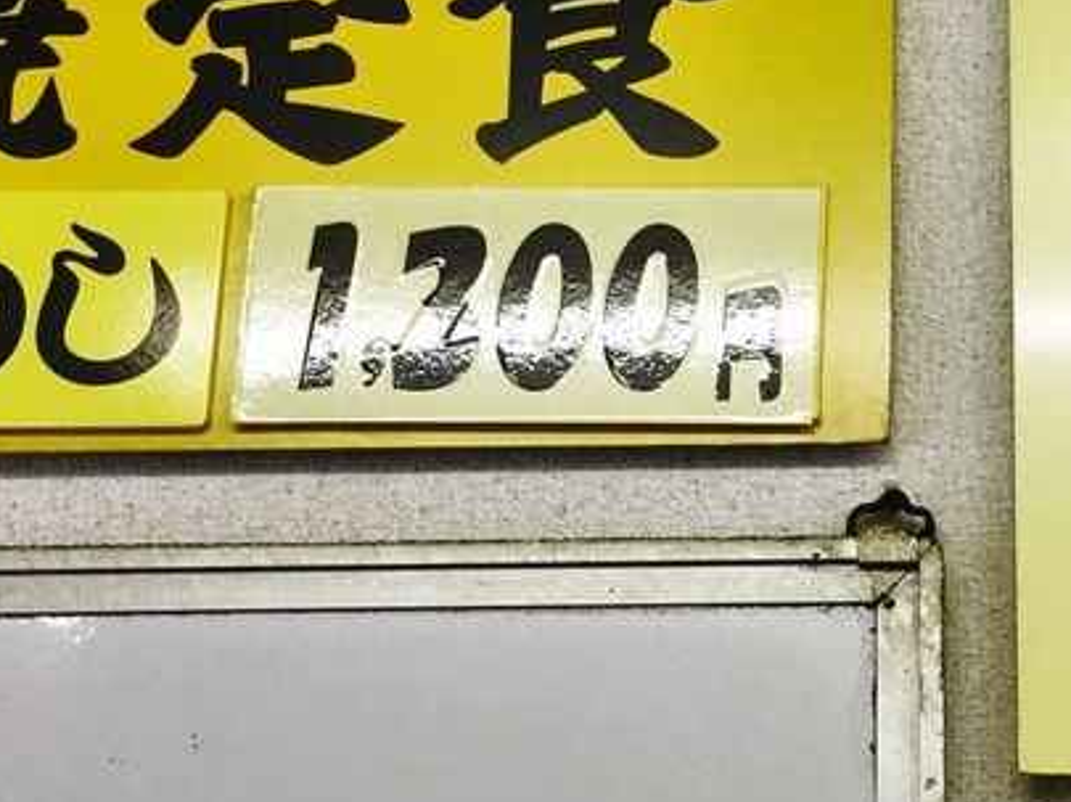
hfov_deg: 22.2
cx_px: 965
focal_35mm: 86
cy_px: 421
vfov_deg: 17.1
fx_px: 2658
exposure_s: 1/30
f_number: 2.2
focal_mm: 4.15
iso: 40
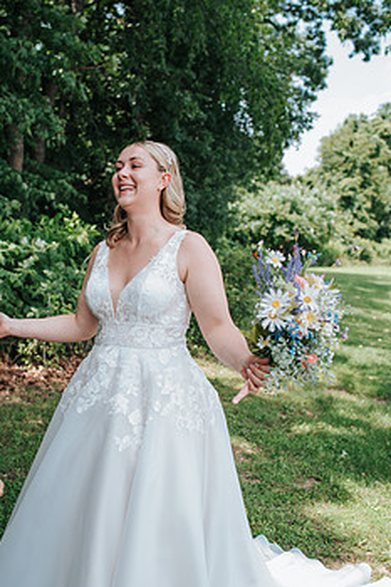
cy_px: 292
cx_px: 144
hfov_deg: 29.7
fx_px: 734
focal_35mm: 45
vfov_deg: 43.6
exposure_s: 1/200
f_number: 2.8
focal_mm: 35
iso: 100
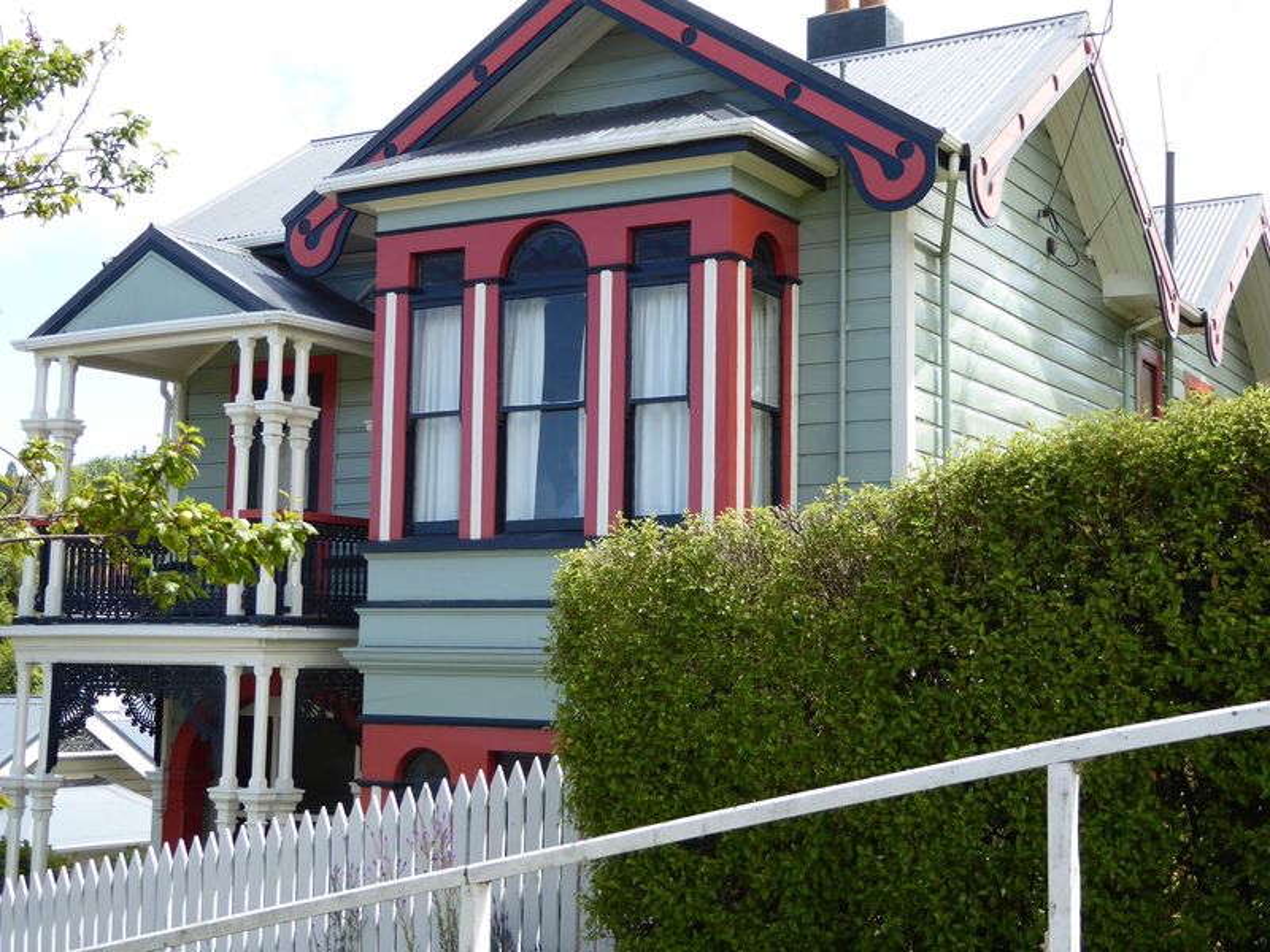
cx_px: 635
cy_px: 476
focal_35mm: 53
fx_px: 1944
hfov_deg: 36.2
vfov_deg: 27.5
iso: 80
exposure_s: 1/250
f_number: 4.1
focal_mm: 9
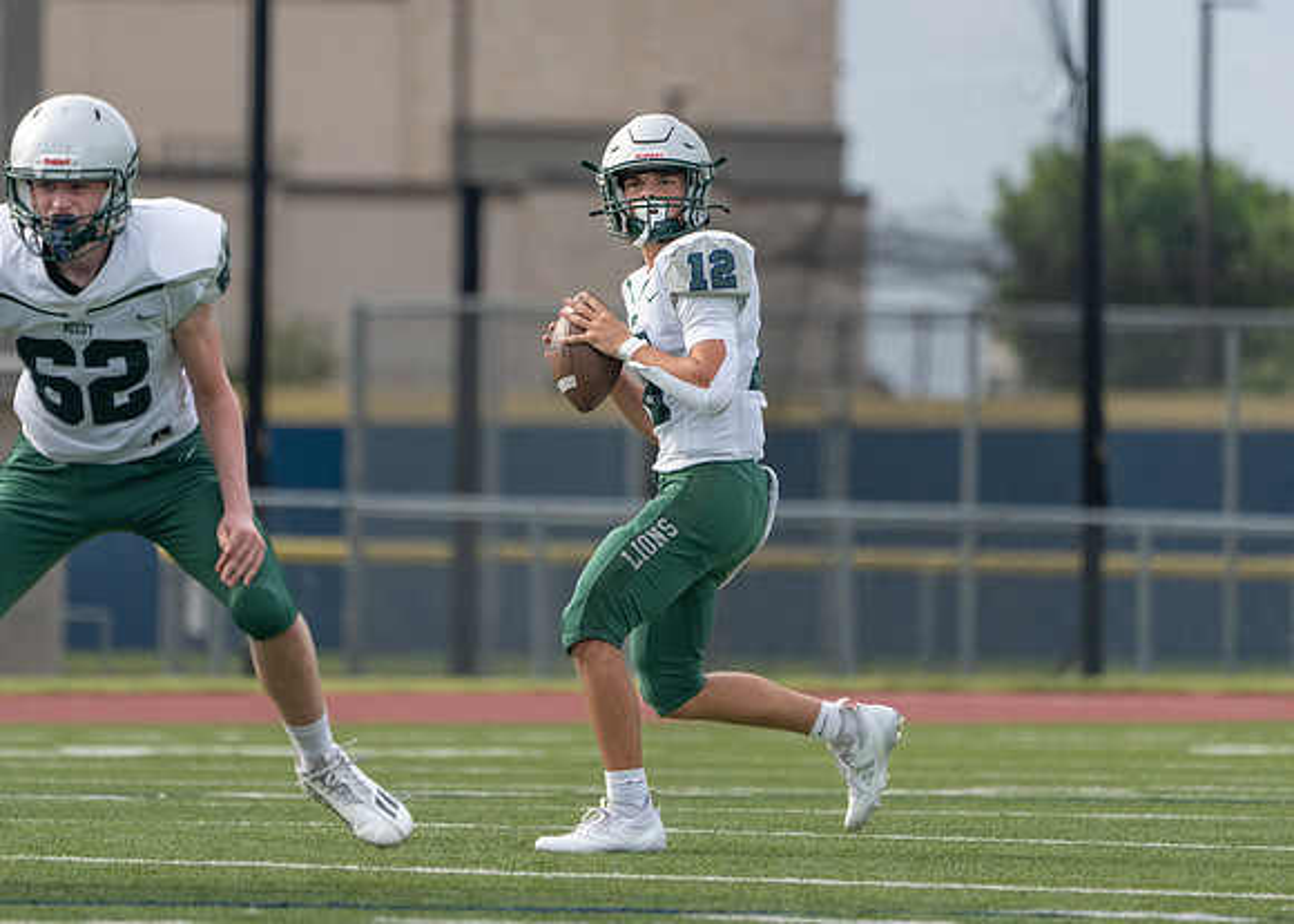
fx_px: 18782
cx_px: 628
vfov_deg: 2.8
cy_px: 366
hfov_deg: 3.9
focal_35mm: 511
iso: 320
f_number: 5.6
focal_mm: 400
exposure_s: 1/1250
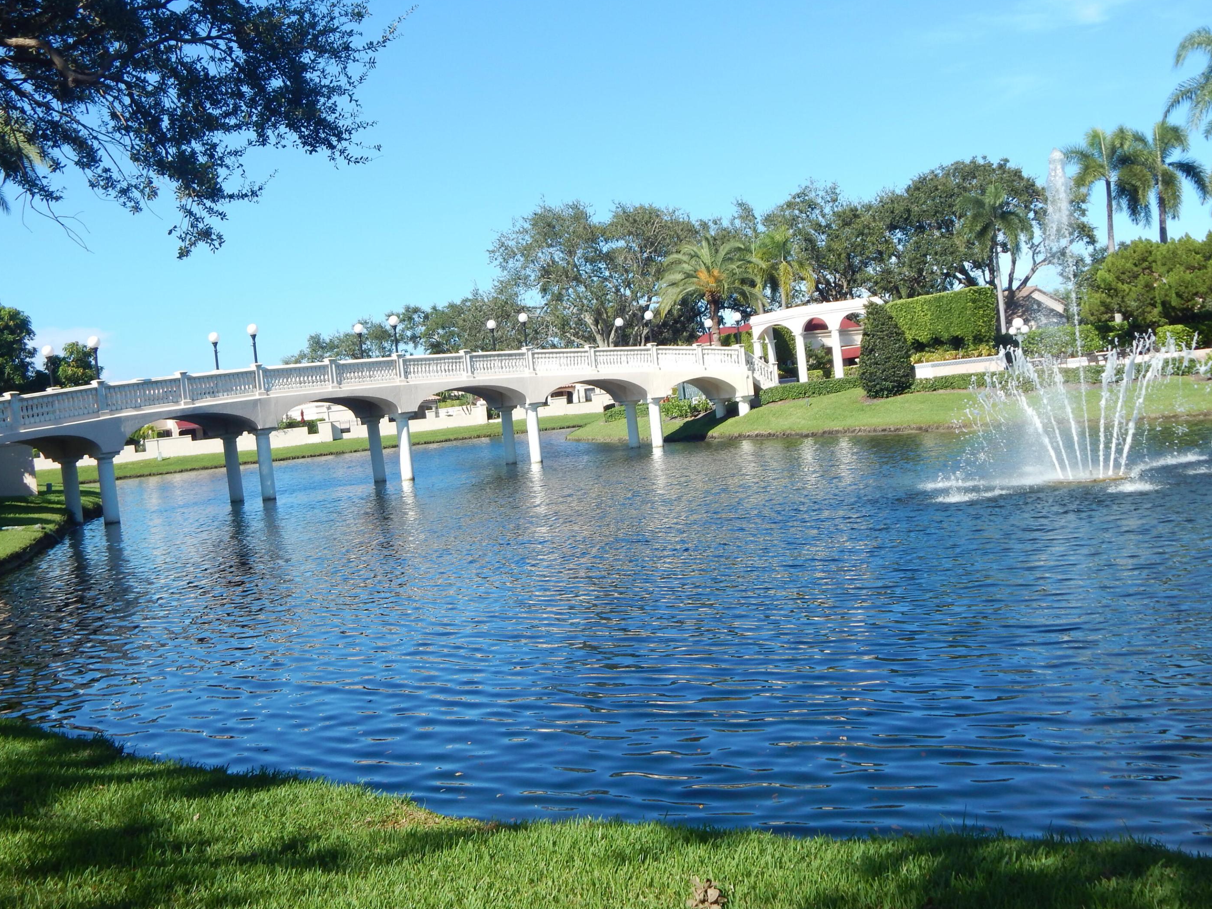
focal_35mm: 39
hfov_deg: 47.9
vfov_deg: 36.8
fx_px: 1366
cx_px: 619
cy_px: 453
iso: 125
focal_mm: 6.8
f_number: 3.4
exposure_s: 1/800
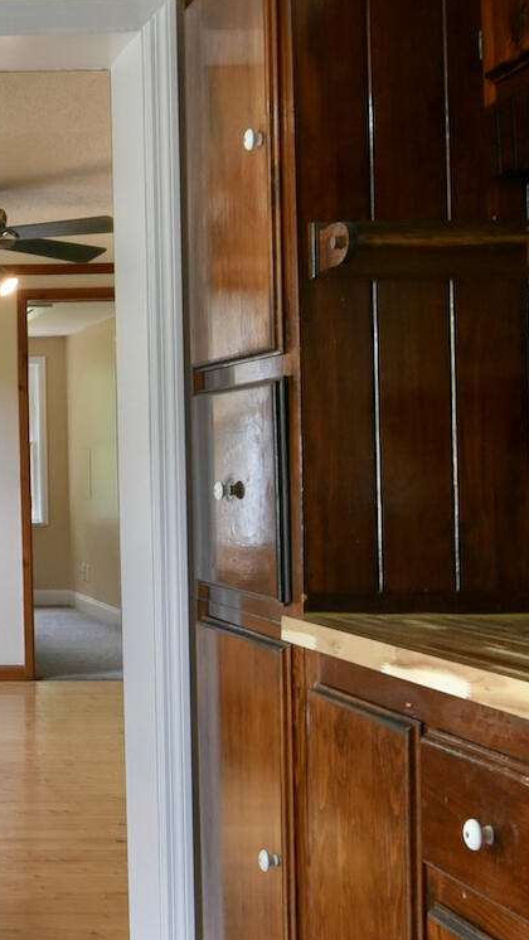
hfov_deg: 18.0
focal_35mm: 59
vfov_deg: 35.4
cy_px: 452
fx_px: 1470
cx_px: -281
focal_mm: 14
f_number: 11
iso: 800
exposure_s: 1/25
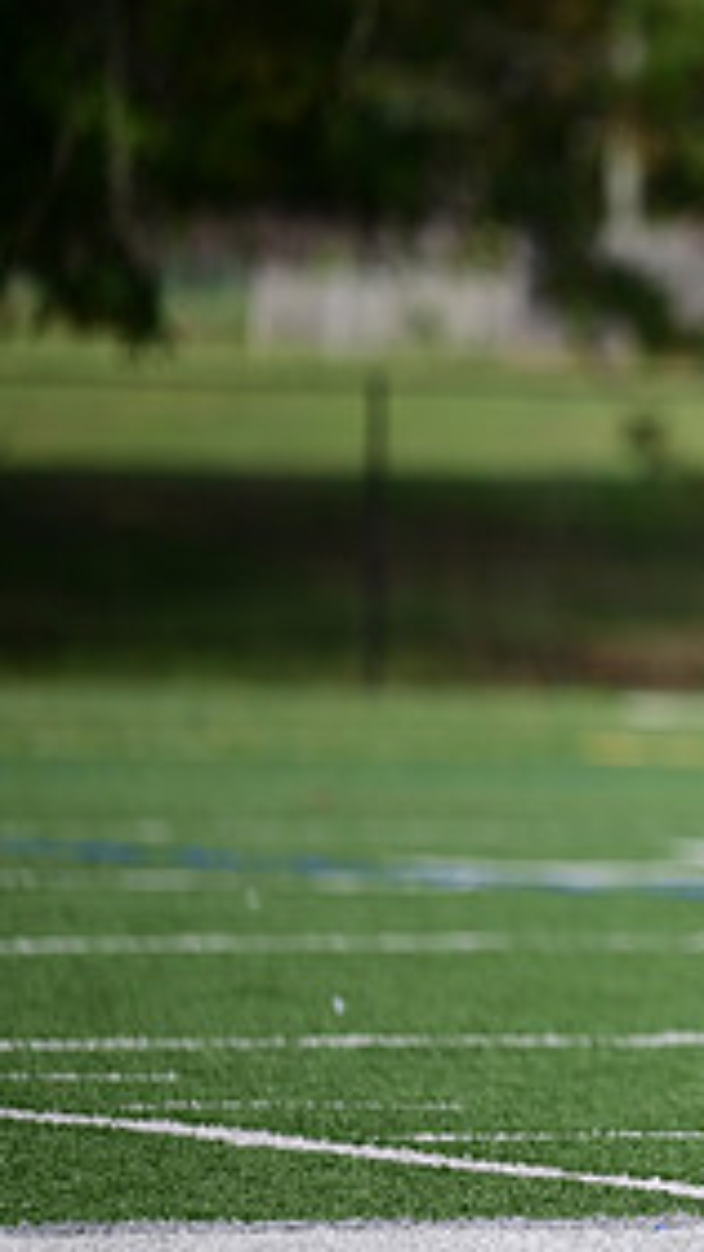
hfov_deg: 3.5
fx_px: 11486
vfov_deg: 6.2
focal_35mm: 346
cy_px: 557
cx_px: 1279
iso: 100
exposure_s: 1/1250
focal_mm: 160
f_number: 2.8
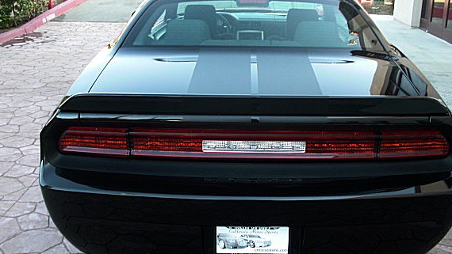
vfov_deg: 27.1
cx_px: 243
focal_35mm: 44
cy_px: 128
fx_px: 527
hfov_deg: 46.3
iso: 100
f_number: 2.8
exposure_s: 1/100
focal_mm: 6.3
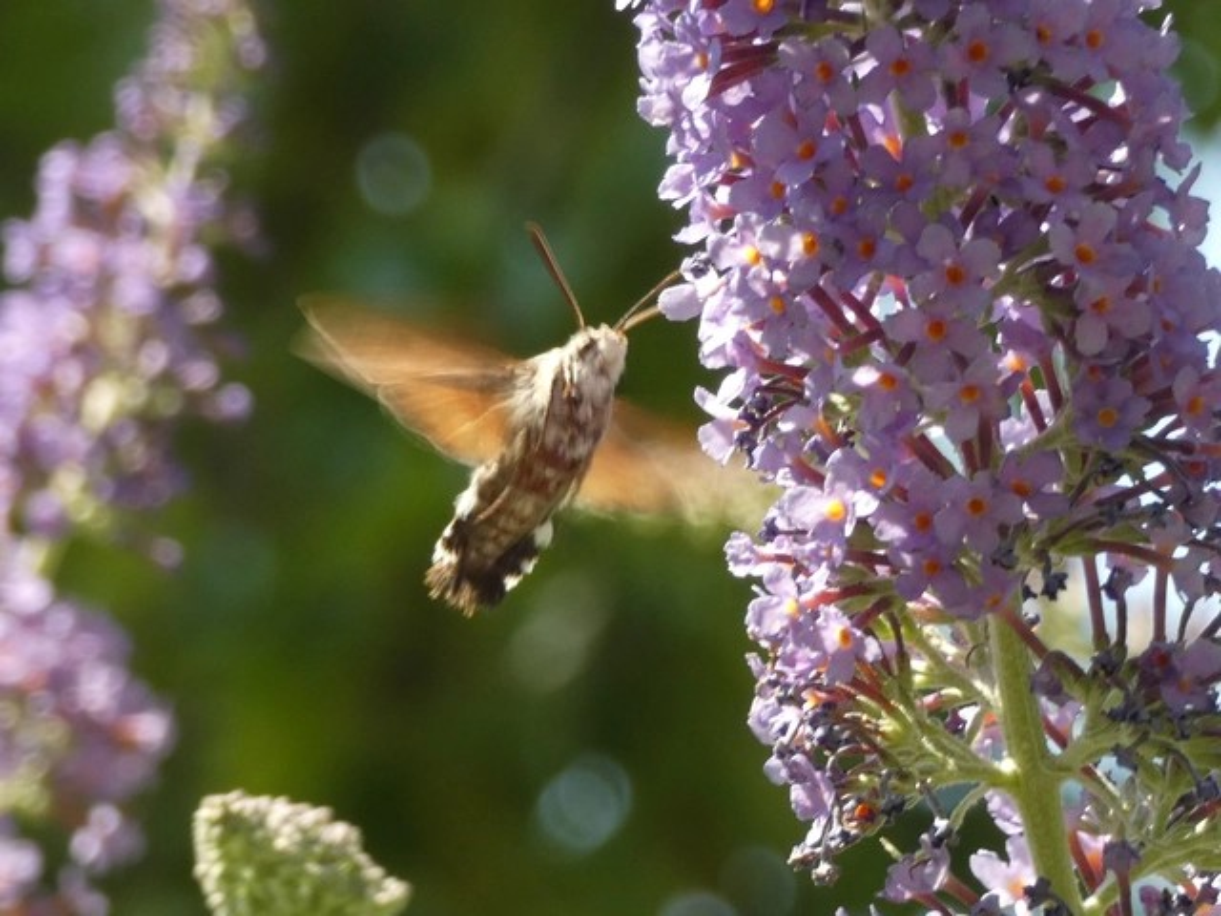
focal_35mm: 229
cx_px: 610
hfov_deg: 8.6
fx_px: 8077
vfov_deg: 6.5
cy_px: 458
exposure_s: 1/80
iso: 125
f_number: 5.5
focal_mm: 41.1
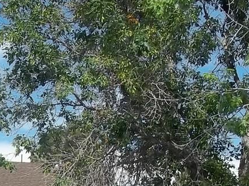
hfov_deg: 16.4
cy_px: 288
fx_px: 848
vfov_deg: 11.9
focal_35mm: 118
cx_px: 16
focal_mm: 5.7
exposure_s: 1/500
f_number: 5.5
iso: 80
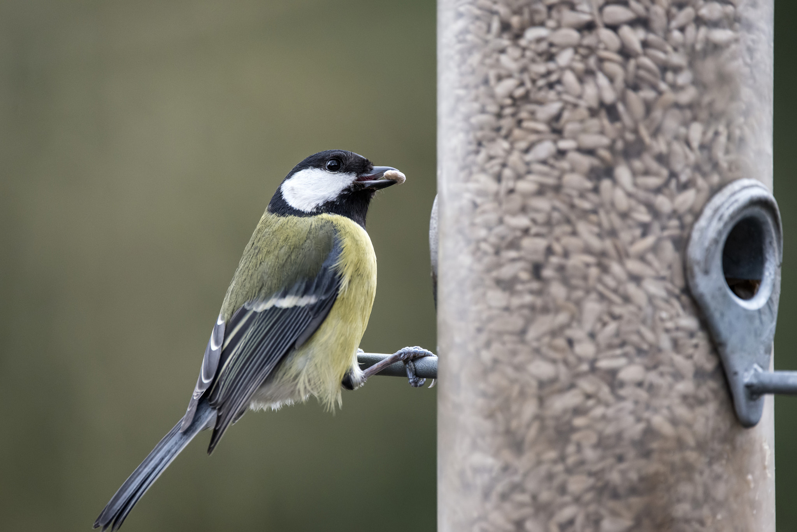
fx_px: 12180
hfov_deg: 3.7
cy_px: 266
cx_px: 398
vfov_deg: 2.5
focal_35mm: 550
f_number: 6.3
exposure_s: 1/500
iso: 5000
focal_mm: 550
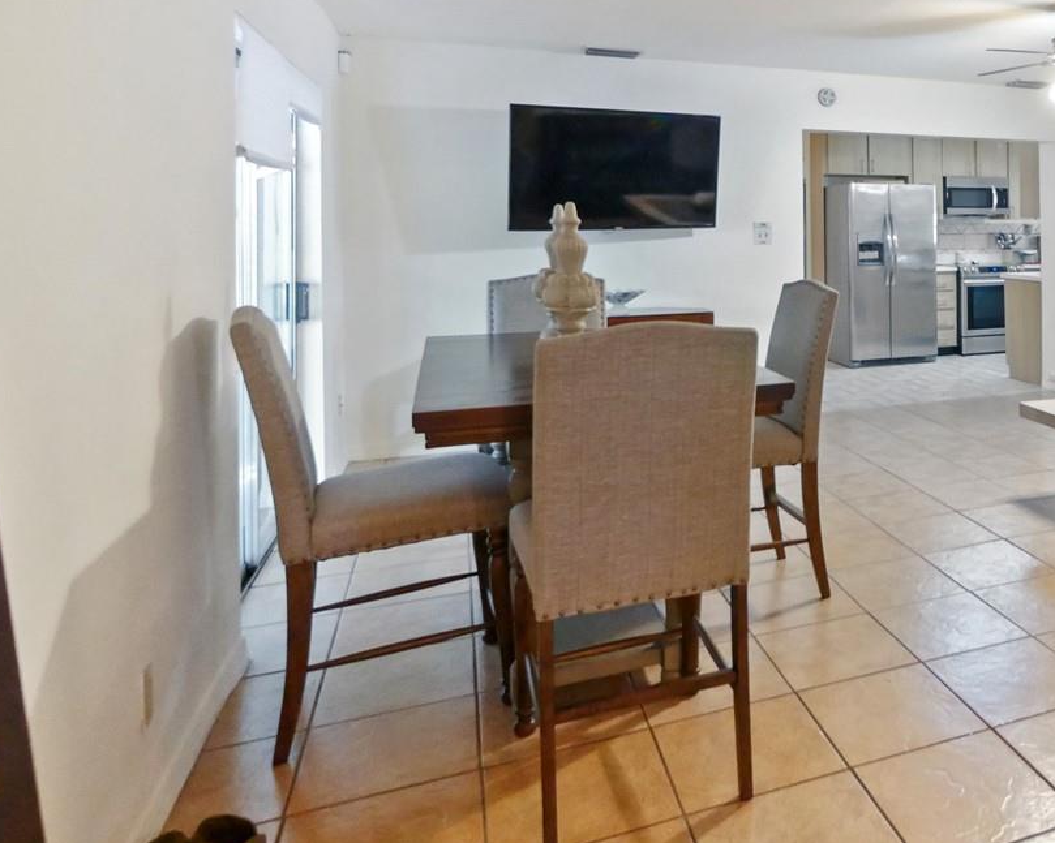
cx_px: 942
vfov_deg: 51.2
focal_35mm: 27
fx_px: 843
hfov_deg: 55.8
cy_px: 223
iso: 3200
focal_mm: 7
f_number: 4
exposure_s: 1/30
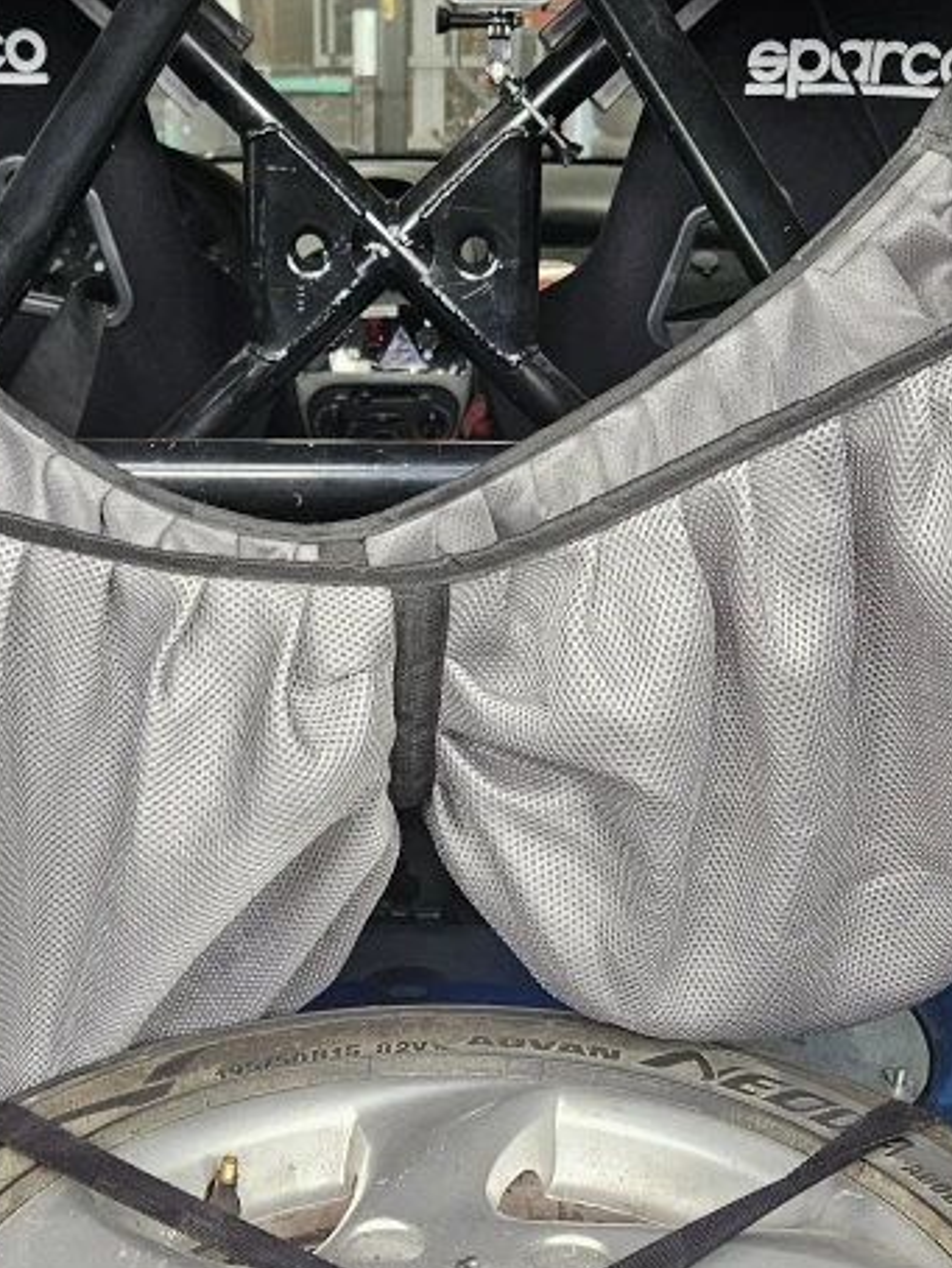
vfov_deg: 35.5
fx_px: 1978
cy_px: 719
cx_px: 405
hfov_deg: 27.0
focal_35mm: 54
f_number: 1.8
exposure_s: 1/120
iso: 400
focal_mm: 5.4
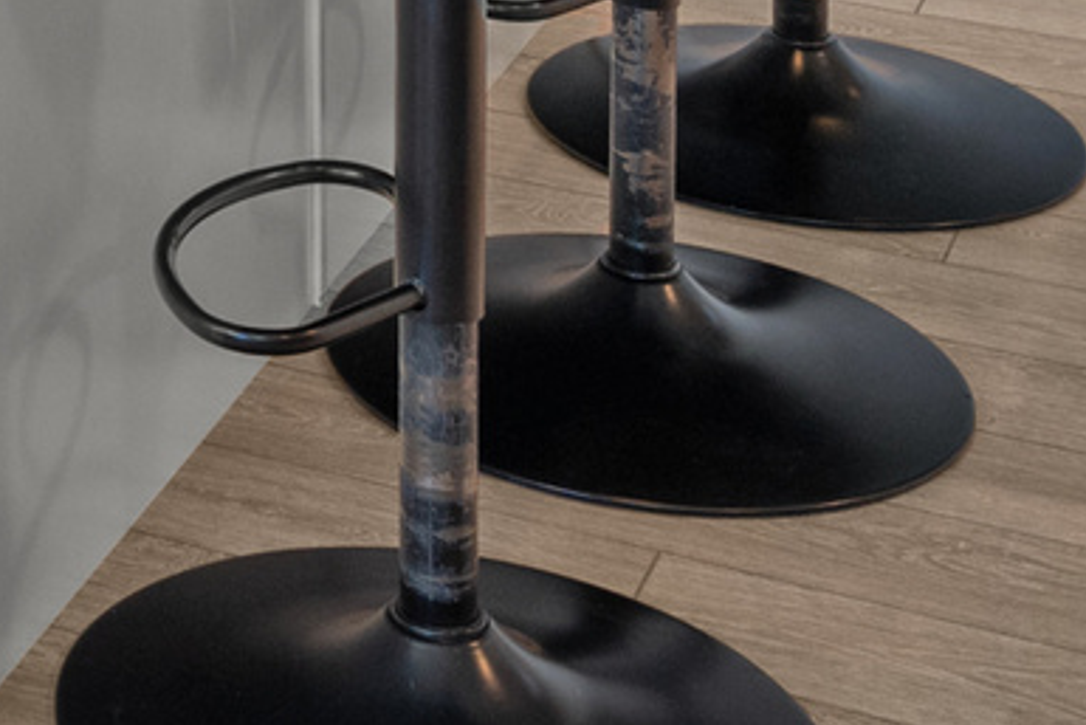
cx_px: -516
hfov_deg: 16.1
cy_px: -1195
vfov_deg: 9.8
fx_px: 3531
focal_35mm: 117
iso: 500
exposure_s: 1/3
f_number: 8
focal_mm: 22
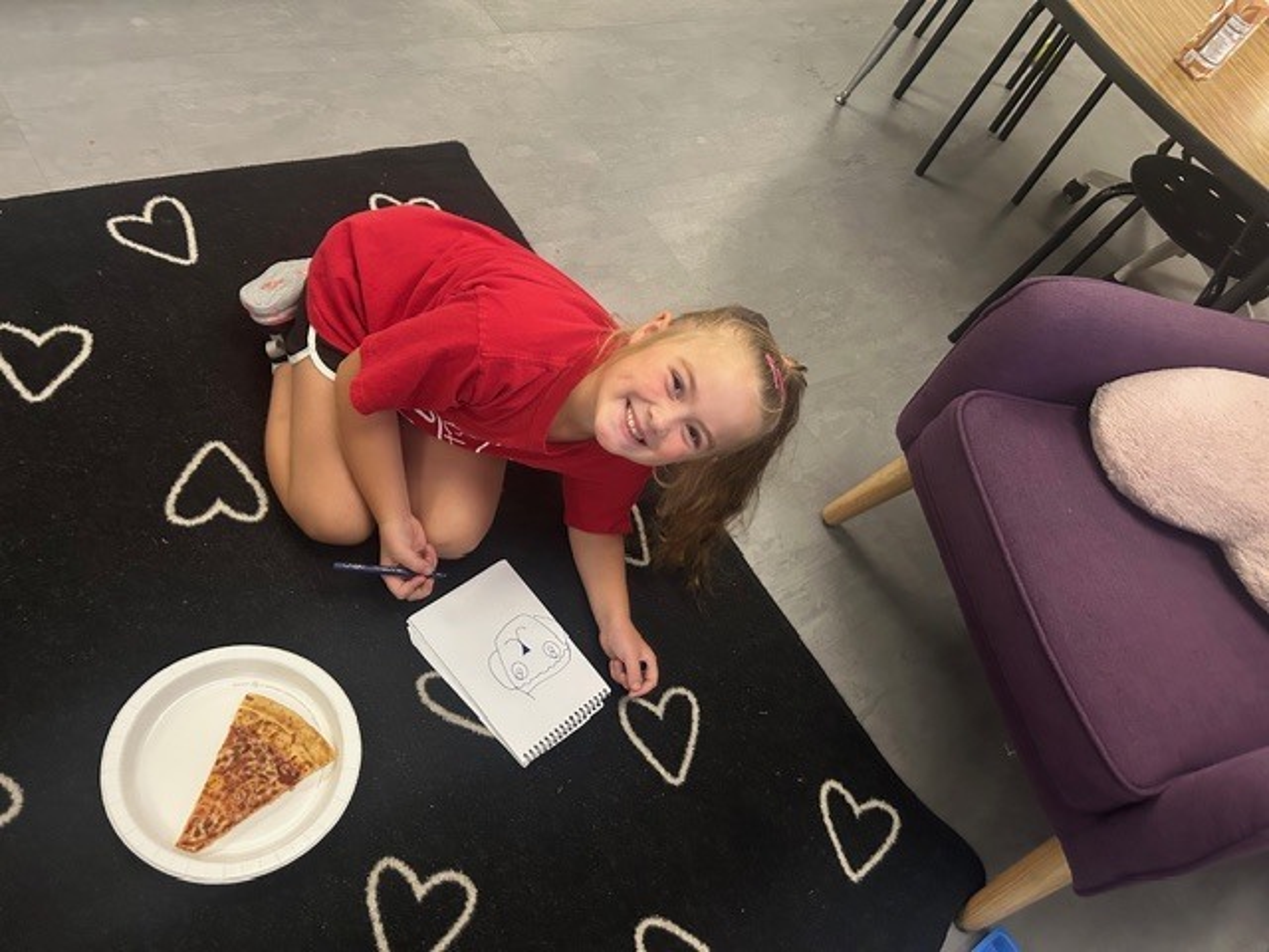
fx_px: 953
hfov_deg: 67.3
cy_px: 476
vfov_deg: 53.1
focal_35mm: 26
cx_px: 634
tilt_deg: -49.9
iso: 400
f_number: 1.5
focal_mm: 5.7
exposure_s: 1/60
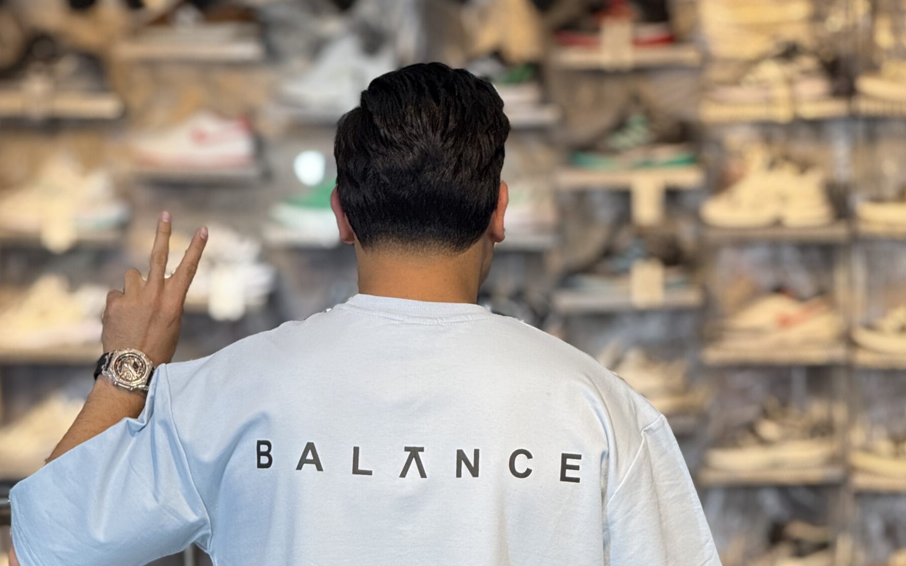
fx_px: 4445
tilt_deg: -2.2
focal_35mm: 180
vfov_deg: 7.3
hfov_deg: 11.6
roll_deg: -0.8
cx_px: 434
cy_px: 591
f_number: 2.8
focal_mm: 15.66
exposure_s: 1/100
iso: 100
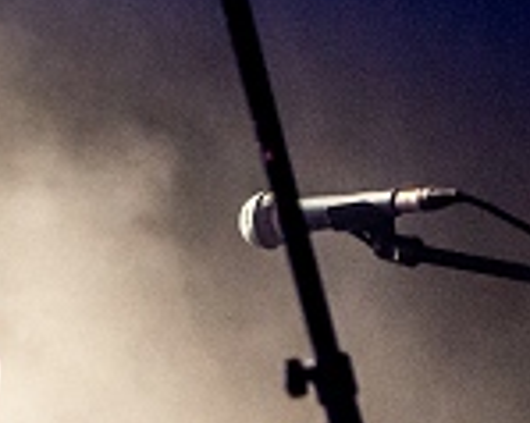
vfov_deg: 4.8
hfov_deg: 6.1
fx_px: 4969
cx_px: -60
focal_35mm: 317
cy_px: 755
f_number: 2.8
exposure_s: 1/320
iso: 3200
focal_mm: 70
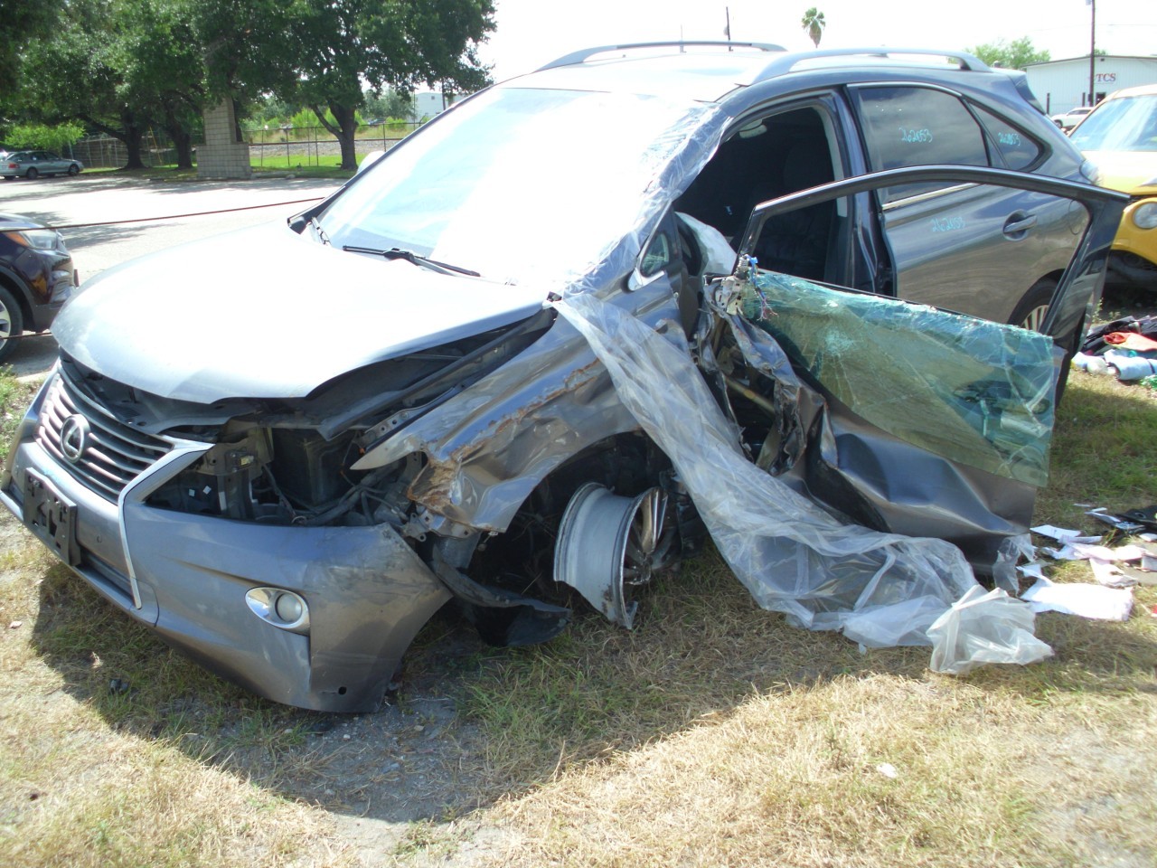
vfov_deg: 37.7
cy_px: 434
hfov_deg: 49.0
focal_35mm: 38
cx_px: 578
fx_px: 1270
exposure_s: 1/449
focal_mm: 6.3
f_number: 2.9
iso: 50
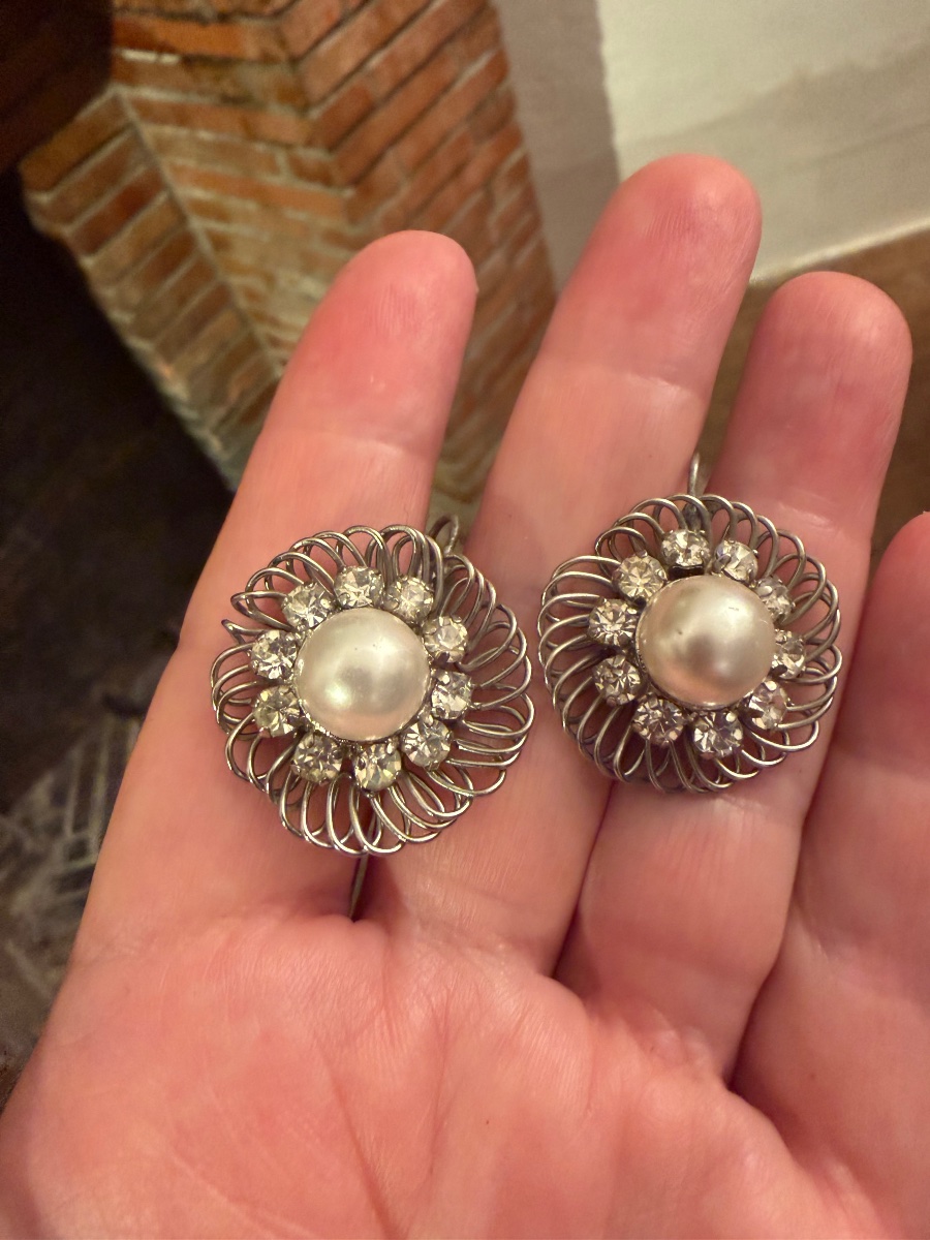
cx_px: 465
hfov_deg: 53.1
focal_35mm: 26
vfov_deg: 67.3
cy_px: 620
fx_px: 931
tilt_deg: -50.9
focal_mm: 2.22
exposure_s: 1/50
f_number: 2.2
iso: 500
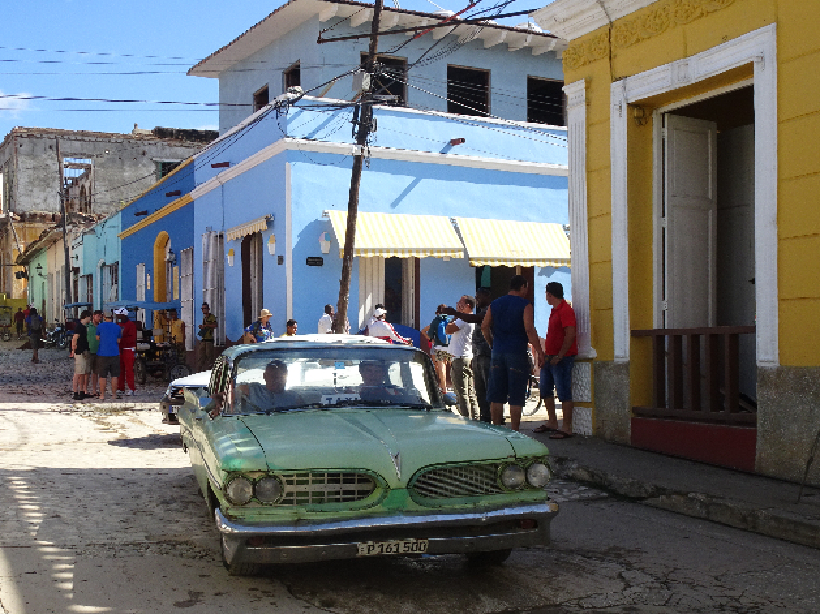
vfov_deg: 34.3
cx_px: 355
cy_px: 349
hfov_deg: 44.7
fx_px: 994
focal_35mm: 42
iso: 80
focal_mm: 5.61
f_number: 4
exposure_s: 1/500
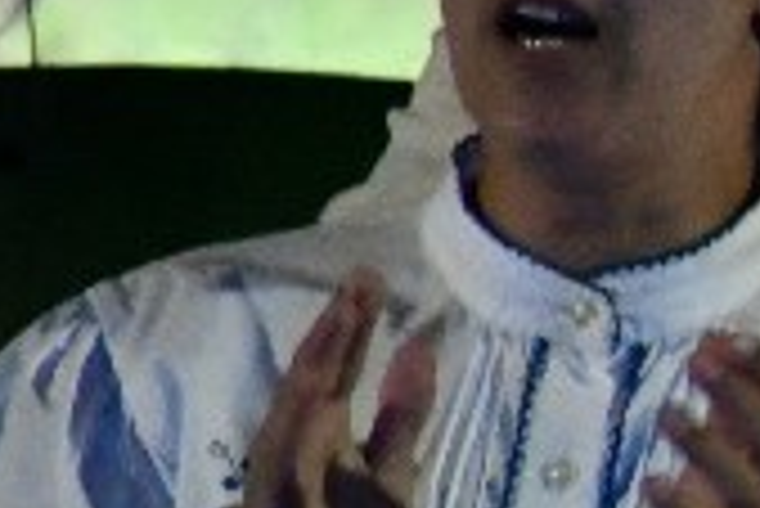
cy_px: 288
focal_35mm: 2451
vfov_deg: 0.6
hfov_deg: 0.8
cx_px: 2186
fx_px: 51786
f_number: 6
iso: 12800
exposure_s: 1/200
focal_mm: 270
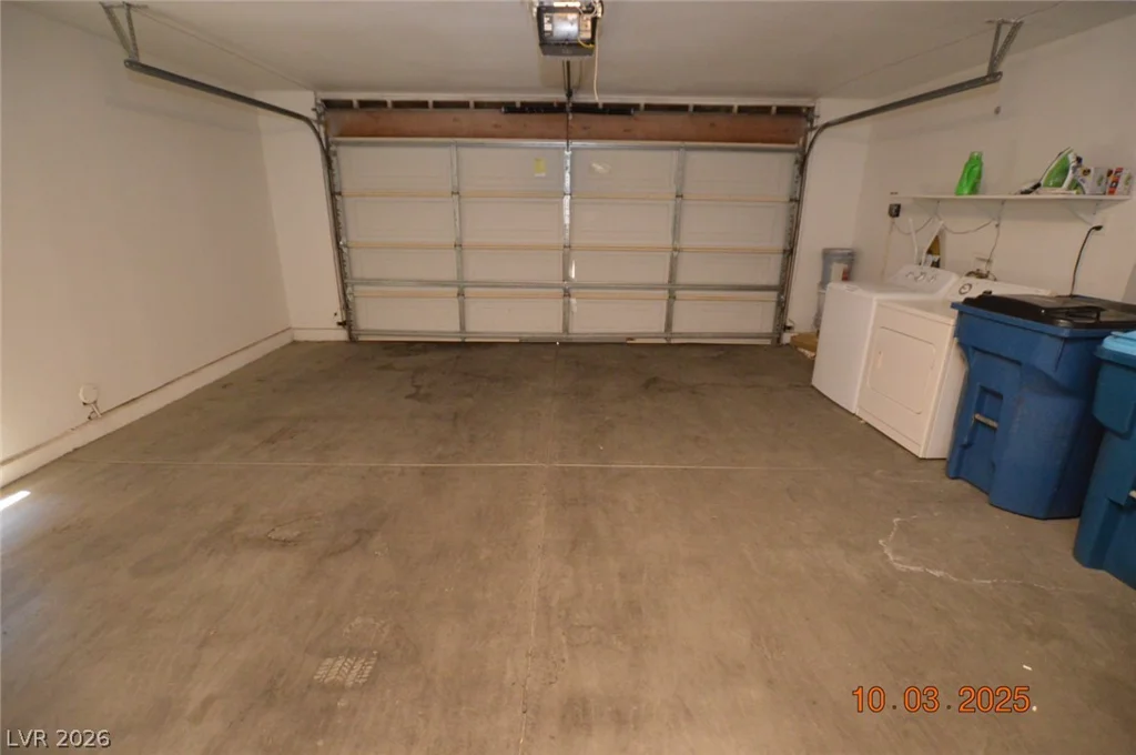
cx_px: 568
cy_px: 378
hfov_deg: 100.5
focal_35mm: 15
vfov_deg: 77.2
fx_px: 473
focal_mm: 10
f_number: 3.5
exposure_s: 1/60
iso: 2500
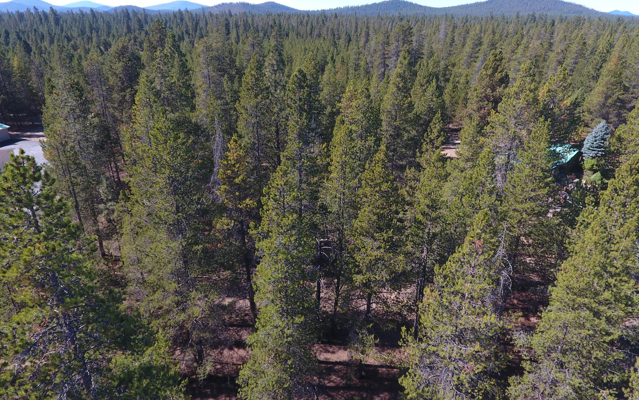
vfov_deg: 55.0
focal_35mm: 22
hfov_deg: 79.6
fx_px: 383
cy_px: 186
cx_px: 328
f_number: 2.8
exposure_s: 1/358
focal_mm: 3.61
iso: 100
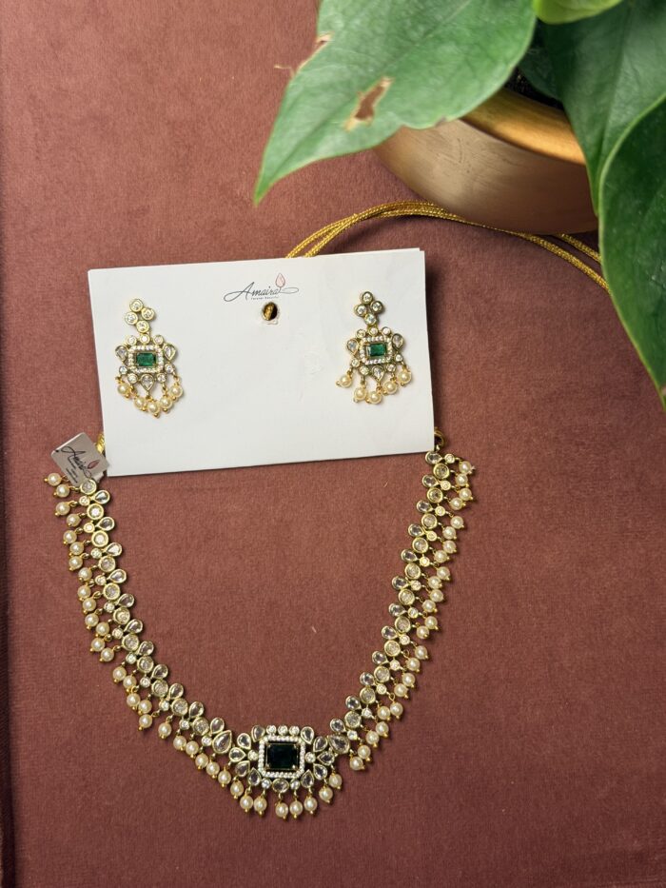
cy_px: 444
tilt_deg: -81.3
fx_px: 1231
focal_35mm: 48
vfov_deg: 39.7
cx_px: 333
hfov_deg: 30.3
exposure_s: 1/120
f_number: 1.78
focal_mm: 6.76
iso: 50
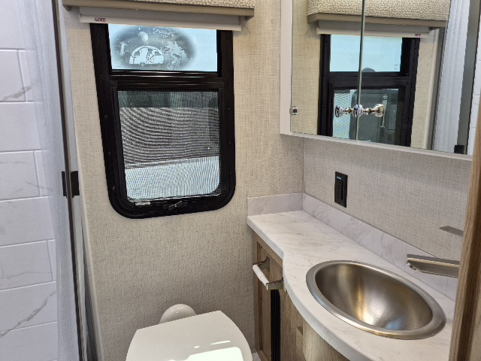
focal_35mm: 23
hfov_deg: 73.9
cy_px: 180
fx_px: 320
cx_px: 240
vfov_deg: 58.9
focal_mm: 5.4
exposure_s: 1/182
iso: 50
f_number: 1.8
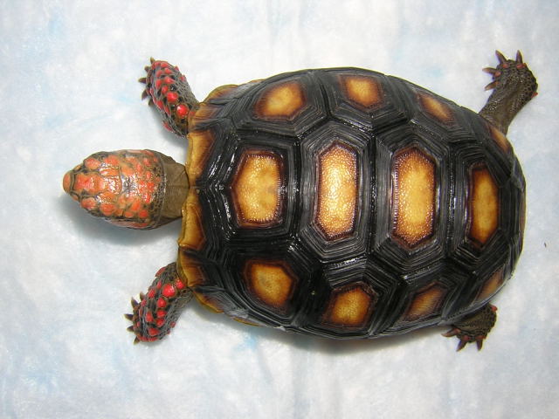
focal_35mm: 36
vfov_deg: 39.7
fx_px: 581
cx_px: 280
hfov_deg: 51.4
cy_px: 210
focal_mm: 4.7
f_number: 5.2
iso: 100
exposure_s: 1/60.1
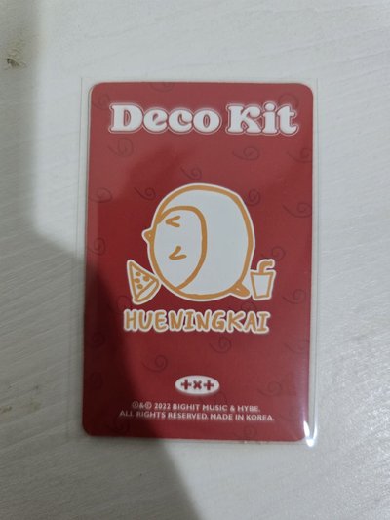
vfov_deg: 73.9
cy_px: 260
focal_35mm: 23
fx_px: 345
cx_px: 195
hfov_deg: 58.9
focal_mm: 6.3
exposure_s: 1/120
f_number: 1.7
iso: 800
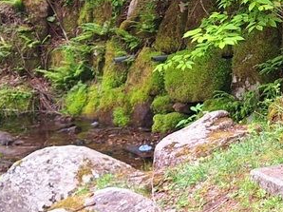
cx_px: 317
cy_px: 54
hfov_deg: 27.9
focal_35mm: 63
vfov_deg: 23.0
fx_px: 515
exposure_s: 1/143
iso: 40
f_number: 1.8
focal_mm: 5.54
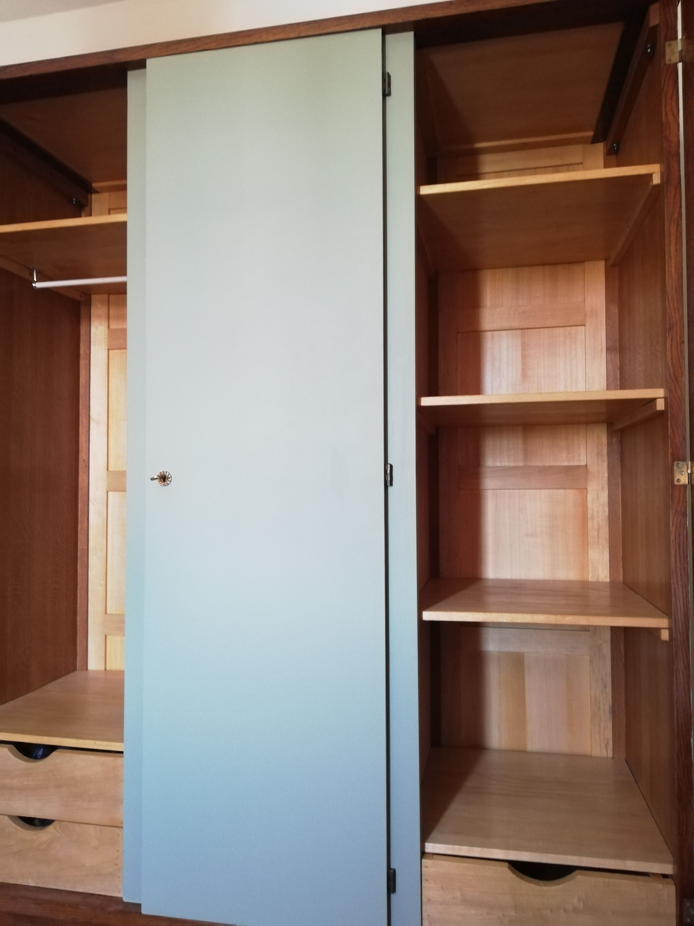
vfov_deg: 67.3
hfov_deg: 53.1
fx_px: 695
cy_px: 463
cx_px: 347
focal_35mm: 26
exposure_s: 1/25
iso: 400
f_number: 2.2
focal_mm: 3.81
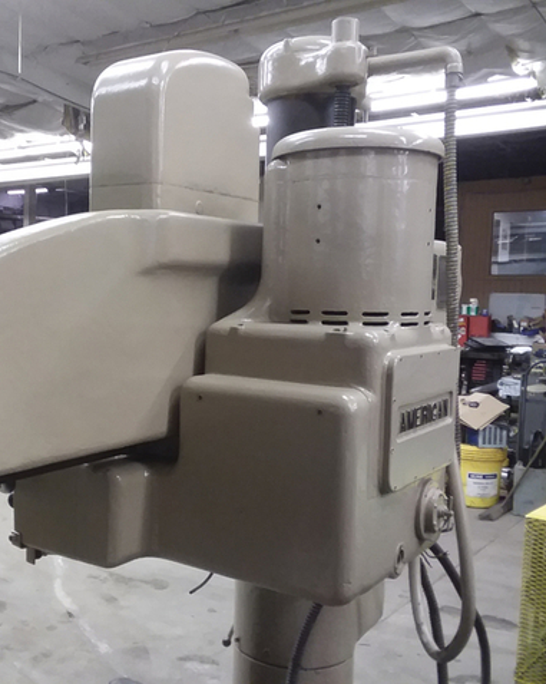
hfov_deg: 38.4
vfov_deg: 48.0
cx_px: 156
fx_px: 768
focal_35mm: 38
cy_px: 343
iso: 160
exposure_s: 1/24
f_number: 1.9
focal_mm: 2.47
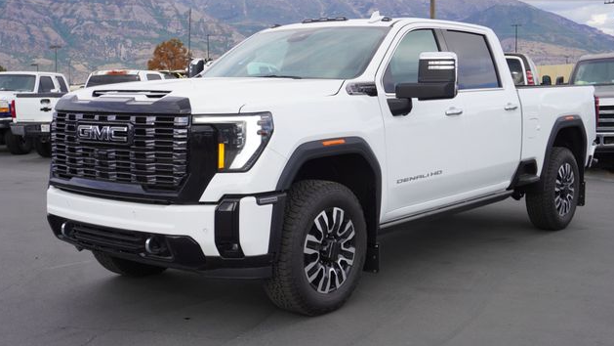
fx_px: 782
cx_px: 307
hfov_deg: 42.9
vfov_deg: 24.9
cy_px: 165
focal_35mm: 48
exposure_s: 1/125
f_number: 7.1
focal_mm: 30
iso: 100
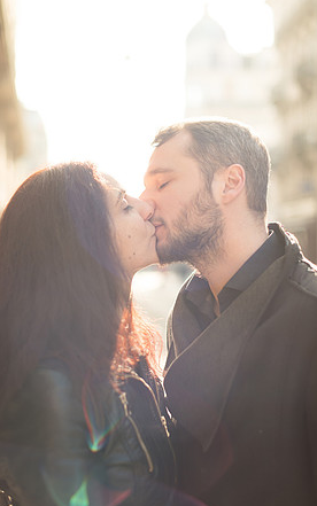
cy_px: 256
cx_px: 153
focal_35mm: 52
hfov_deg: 24.9
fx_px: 718
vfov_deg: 38.9
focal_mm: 50
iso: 100
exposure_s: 1/640
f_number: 2
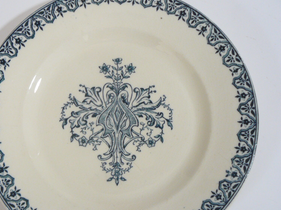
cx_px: 94
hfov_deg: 38.5
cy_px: 125
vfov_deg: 29.6
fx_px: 398
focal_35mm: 49
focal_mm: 6
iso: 200
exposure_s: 1/30
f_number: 2.8
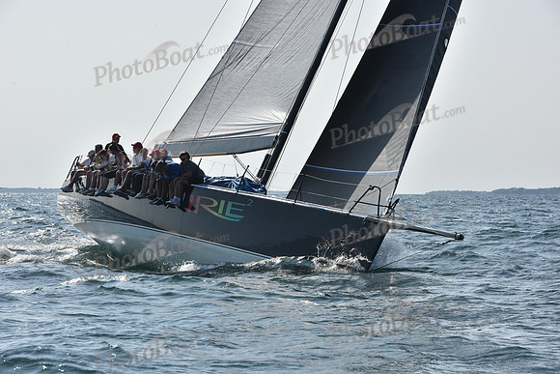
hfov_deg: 15.8
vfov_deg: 10.6
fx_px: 2023
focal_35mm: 130
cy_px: 187
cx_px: 280
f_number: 11
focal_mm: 130
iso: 320
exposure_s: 1/1000
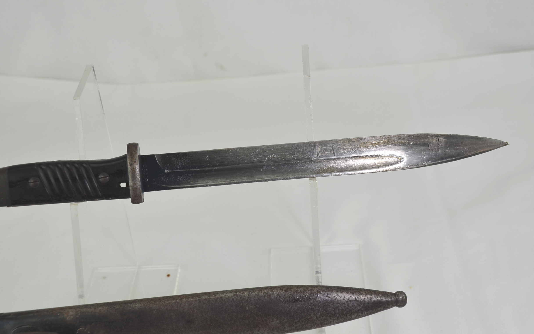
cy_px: 167
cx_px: 267
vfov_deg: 21.0
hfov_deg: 33.0
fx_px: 902
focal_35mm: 62
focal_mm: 40
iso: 200
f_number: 6.3
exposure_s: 1/160
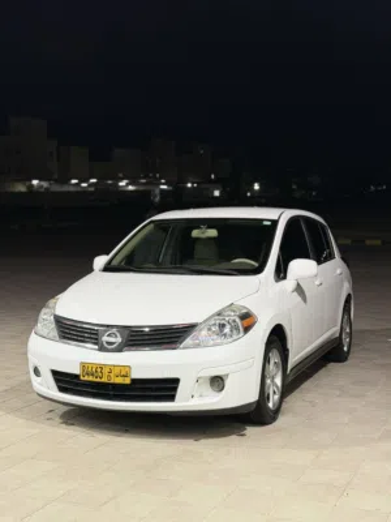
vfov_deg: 39.7
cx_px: 196
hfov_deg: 30.3
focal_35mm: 48
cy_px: 261
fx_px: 723
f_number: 1.78
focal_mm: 6.76
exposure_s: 1/50
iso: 100
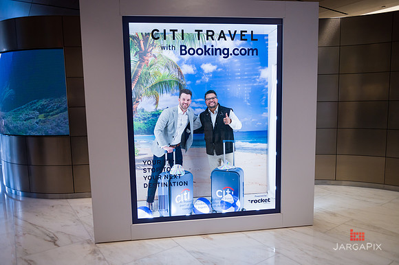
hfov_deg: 69.4
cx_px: 200
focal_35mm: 26
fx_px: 288
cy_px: 132
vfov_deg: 49.5
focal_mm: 26
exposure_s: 1/800
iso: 1600
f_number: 3.2
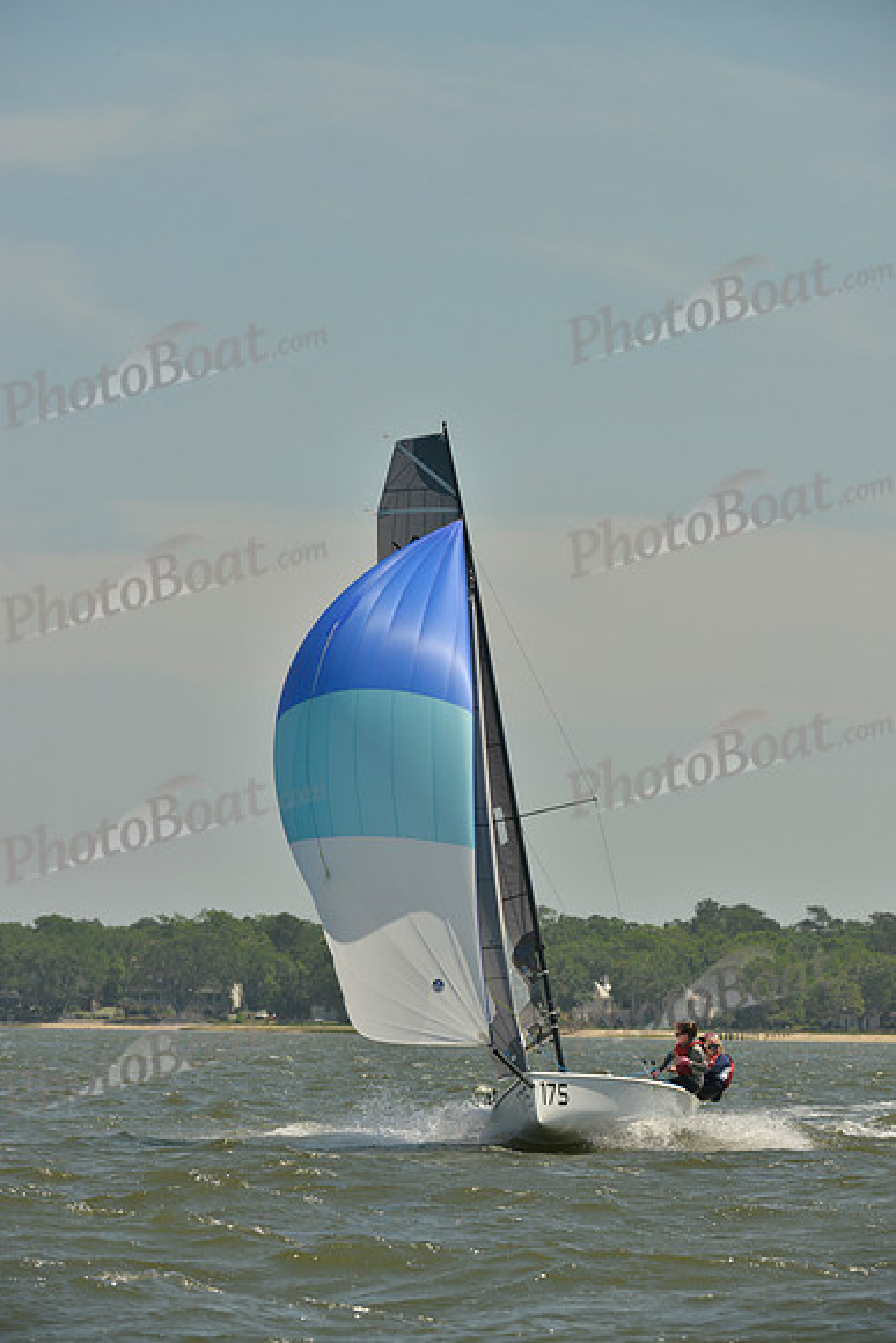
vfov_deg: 10.3
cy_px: 672
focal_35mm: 200
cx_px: 448
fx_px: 7462
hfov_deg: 6.9
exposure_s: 1/1250
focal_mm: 200
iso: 280
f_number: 10
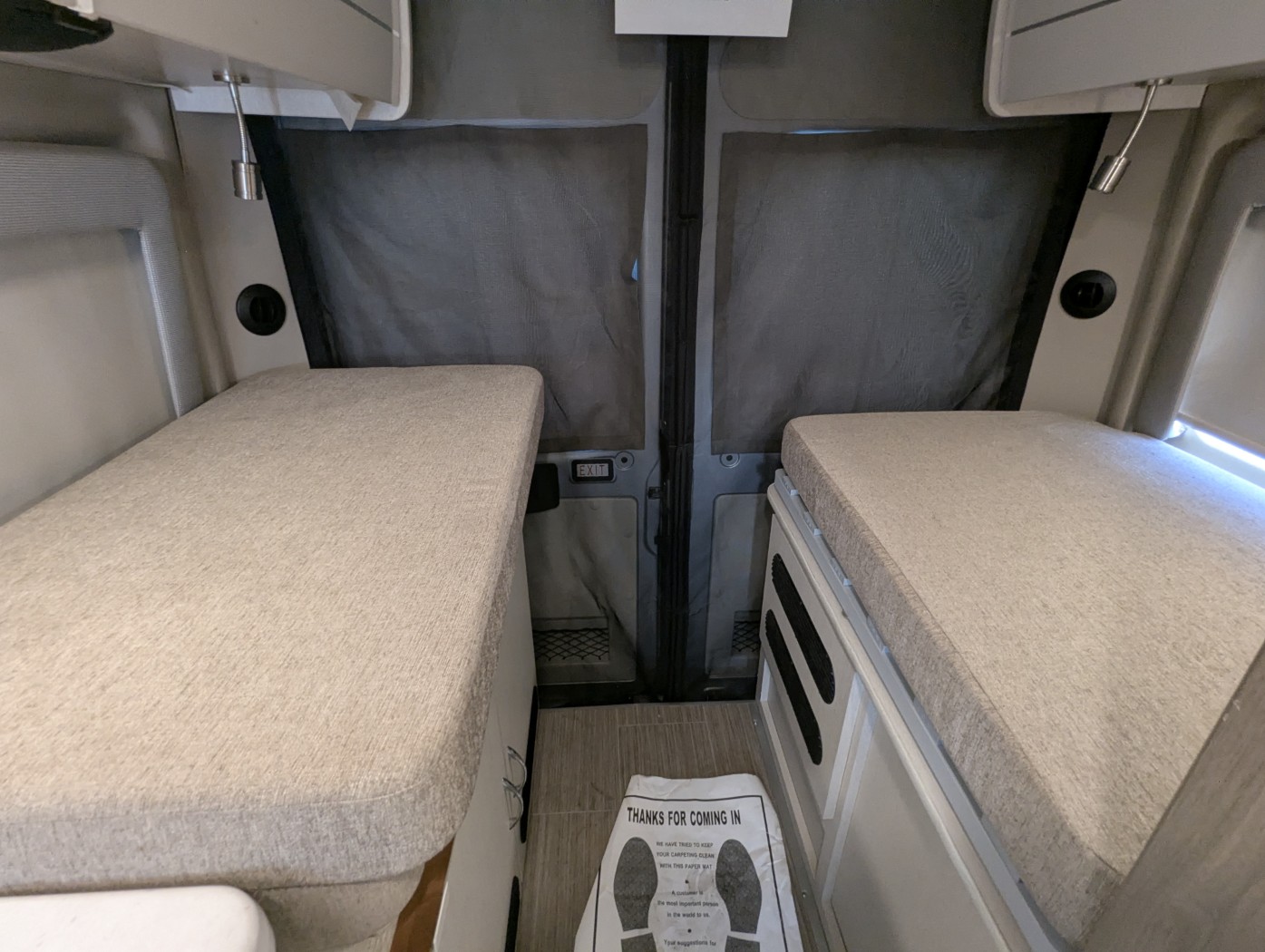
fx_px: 585
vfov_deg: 78.2
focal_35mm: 16
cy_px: 476
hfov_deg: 94.4
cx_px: 632
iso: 382
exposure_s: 1/57.4
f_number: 2.2
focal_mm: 2.35
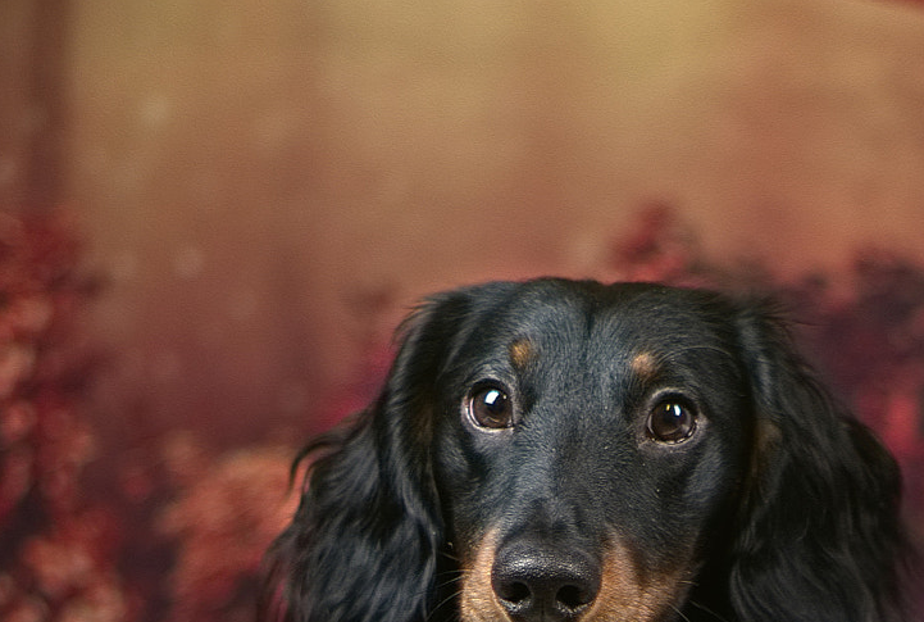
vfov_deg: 12.4
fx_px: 2857
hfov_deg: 18.0
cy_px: 491
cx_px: 854
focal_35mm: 111
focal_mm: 50
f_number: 1.8
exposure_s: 1/160
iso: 200
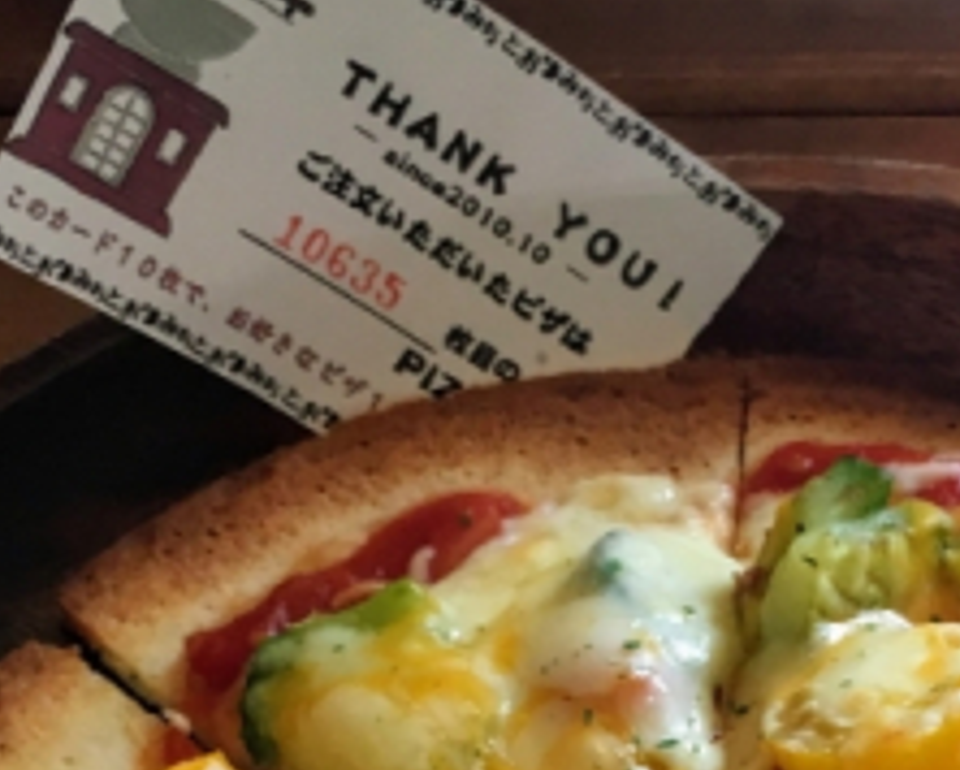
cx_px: 588
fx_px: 2901
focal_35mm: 102
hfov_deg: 18.8
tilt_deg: -59.7
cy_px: 1077
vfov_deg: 14.3
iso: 50
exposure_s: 1/30
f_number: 2.2
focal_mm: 4.15
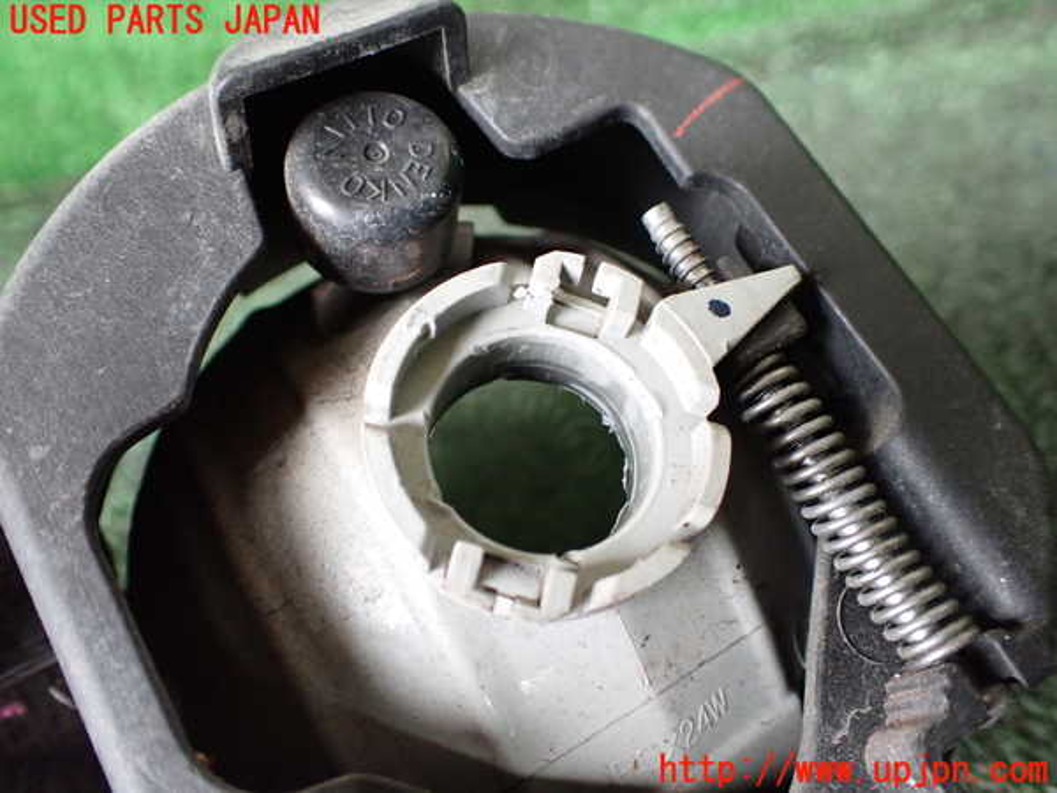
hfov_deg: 60.0
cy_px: 396
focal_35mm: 30
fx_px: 916
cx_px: 528
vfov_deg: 46.8
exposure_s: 1/100
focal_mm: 5.4
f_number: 2.3
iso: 800
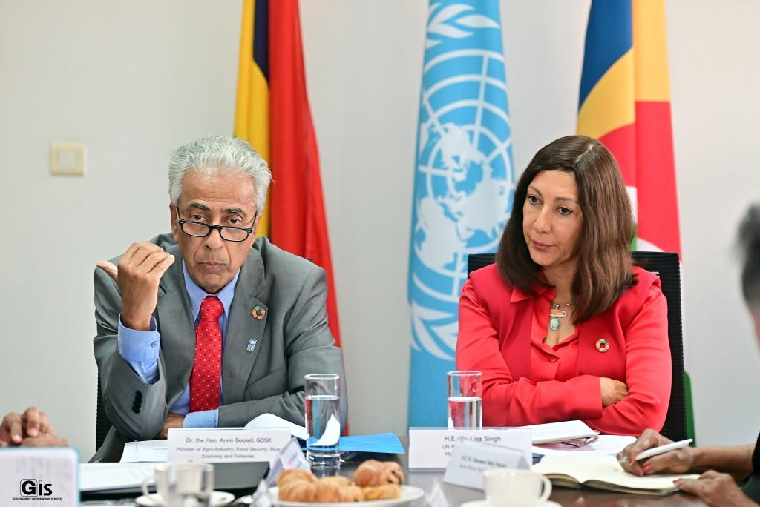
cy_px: 254
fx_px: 3168
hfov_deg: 13.7
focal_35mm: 150
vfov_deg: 9.2
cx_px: 380
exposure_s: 1/200
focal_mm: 150
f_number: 4.5
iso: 1250
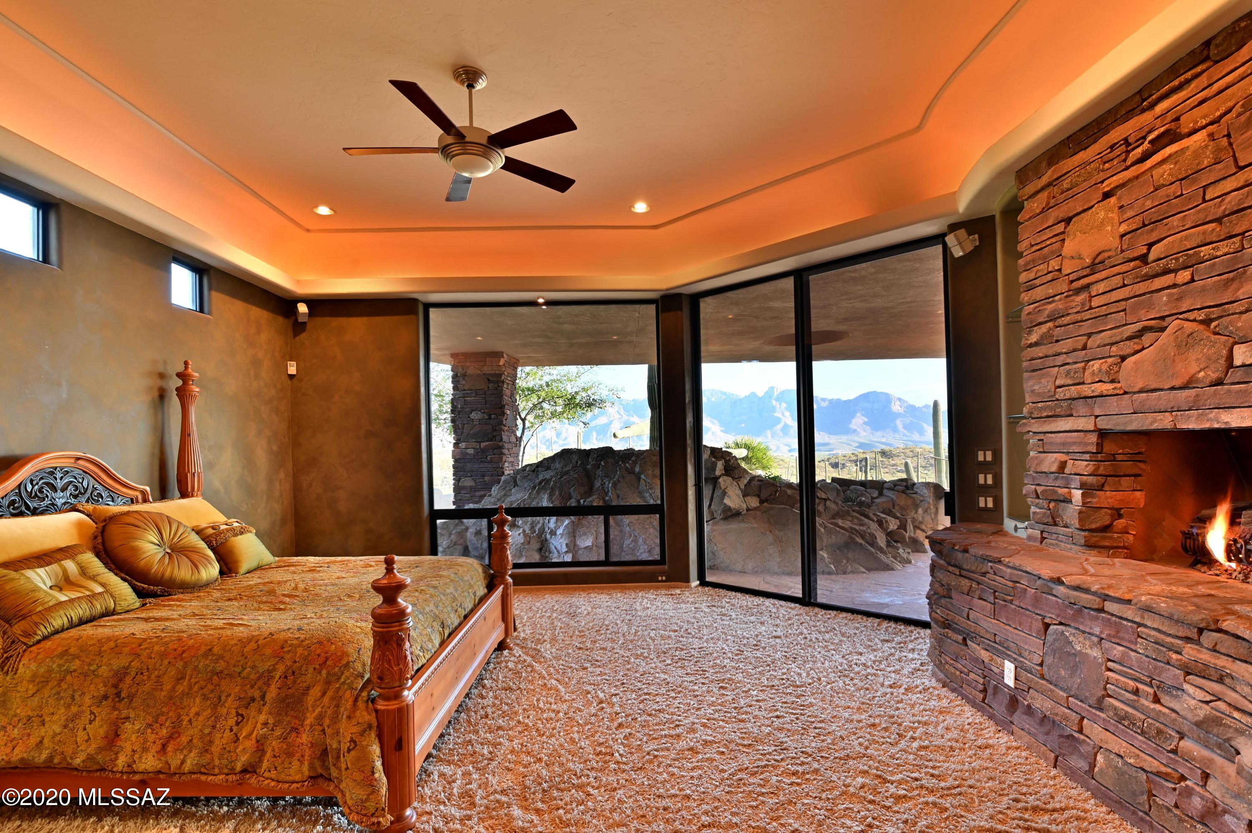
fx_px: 556
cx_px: 626
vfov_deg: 73.7
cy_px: 416
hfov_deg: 96.8
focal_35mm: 16
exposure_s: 1/5
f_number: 9
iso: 100
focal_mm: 16
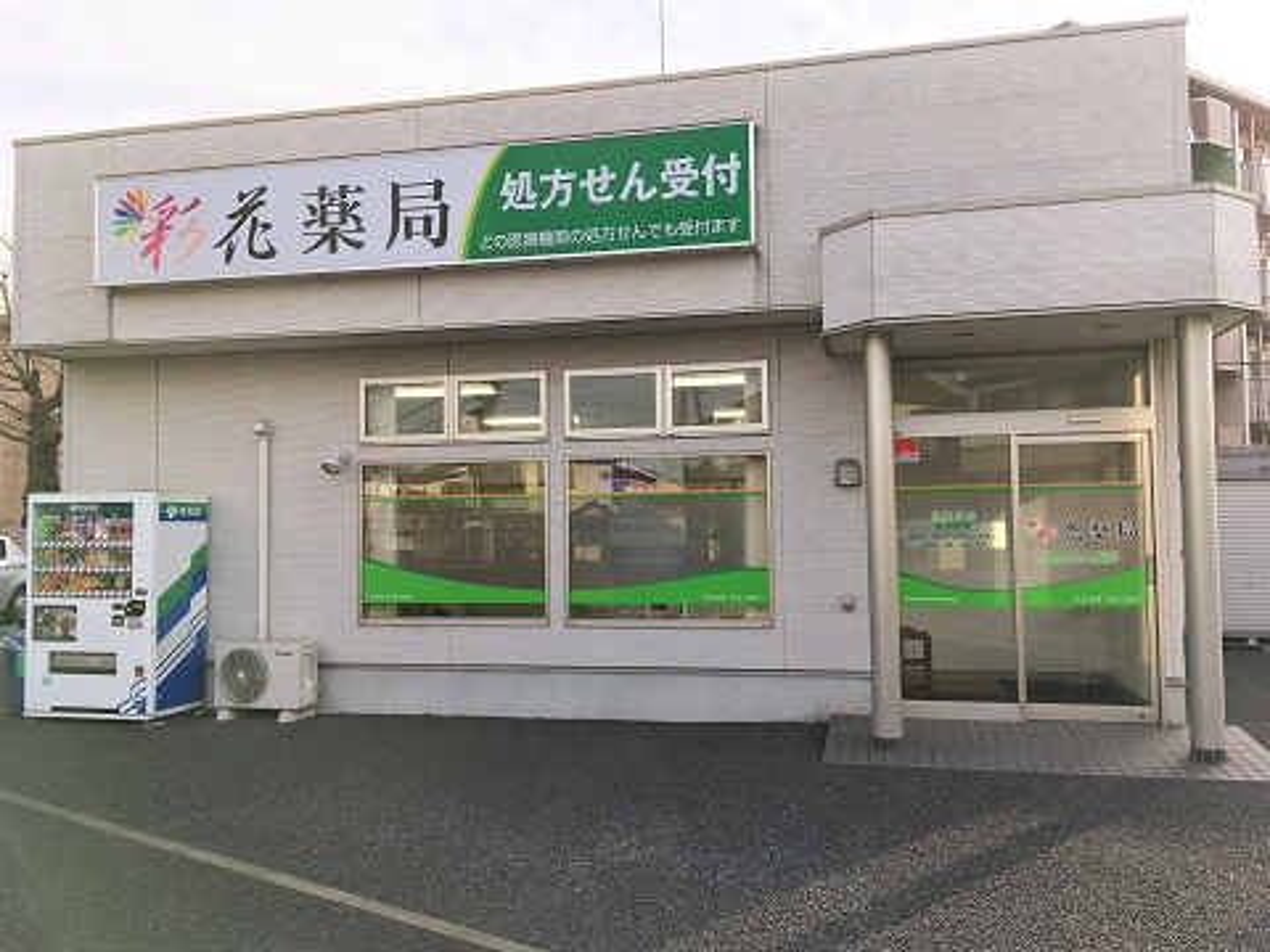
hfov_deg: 61.7
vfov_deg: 48.2
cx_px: 635
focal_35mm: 29
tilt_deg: +2.3
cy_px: 476
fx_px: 1064
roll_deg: +1.0
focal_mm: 4.15
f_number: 2.2
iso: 25
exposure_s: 1/267
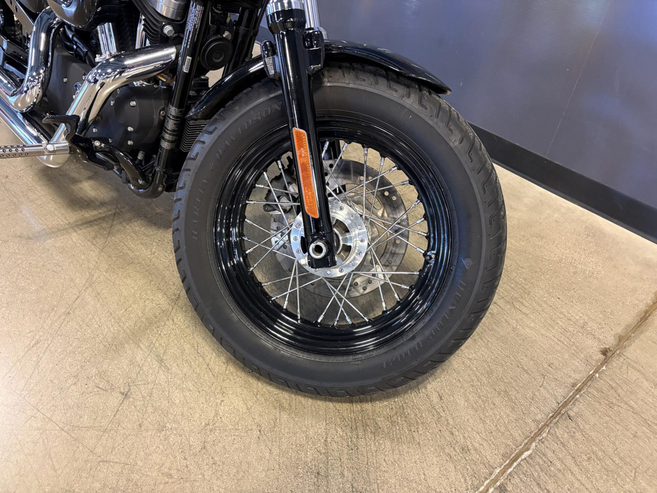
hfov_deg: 67.3
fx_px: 493
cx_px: 328
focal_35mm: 26
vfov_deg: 53.1
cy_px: 246
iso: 400
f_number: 1.6
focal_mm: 5.96
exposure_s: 1/60
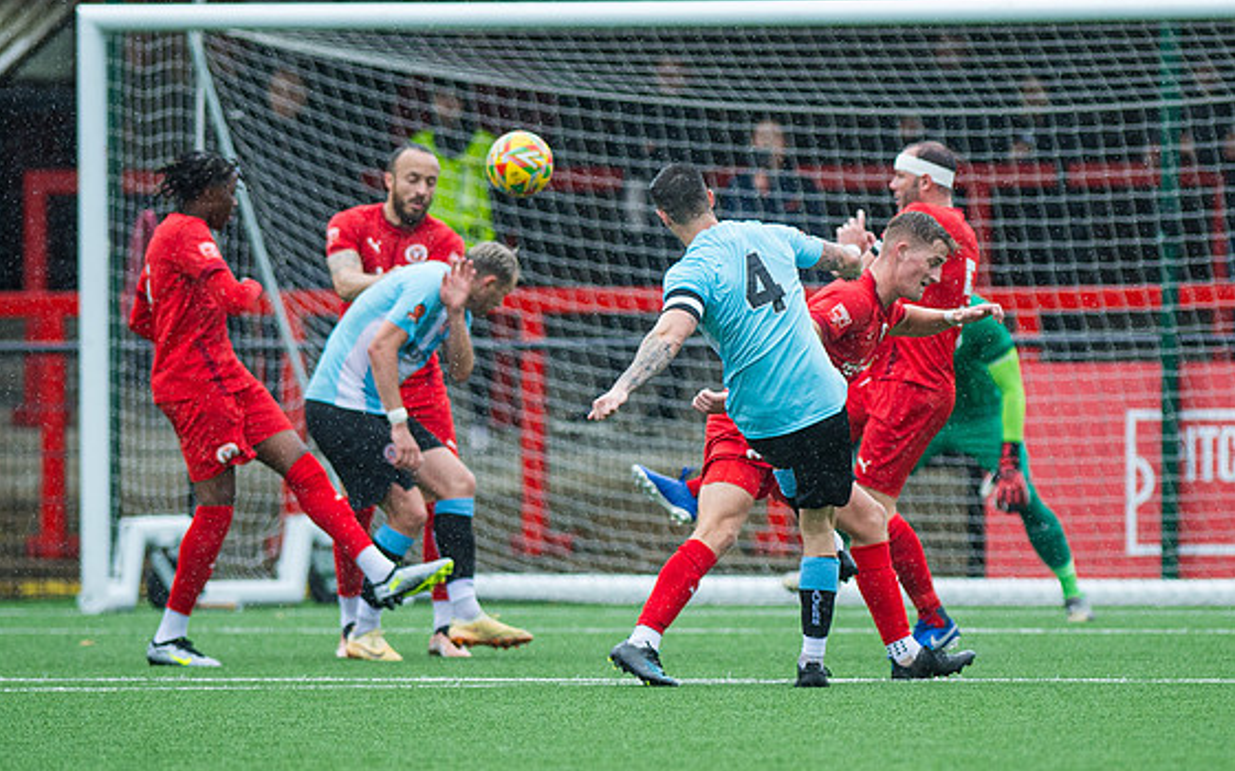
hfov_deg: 3.5
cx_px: 807
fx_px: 20218
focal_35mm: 601
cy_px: 385
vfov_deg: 2.2
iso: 400
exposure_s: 1/2000
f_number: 2.8
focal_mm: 300
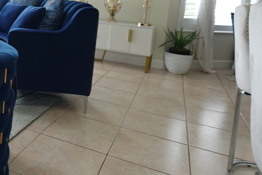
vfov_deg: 33.4
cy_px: 21
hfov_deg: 46.5
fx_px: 277
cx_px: 34
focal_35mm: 38
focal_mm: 6.9
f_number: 1.8
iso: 160
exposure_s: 1/80
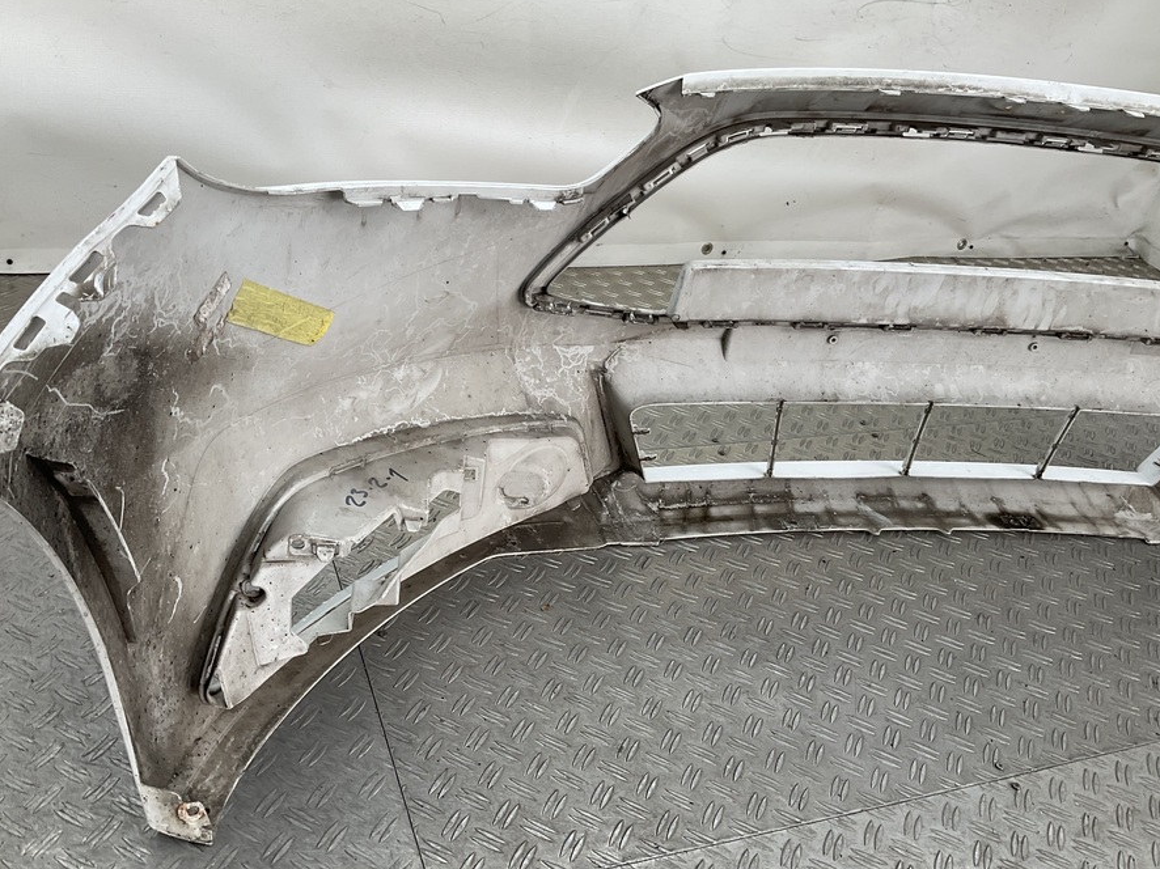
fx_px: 1106
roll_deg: -11.3
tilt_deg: -30.3
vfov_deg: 42.9
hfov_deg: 55.3
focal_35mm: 33
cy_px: 424
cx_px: 554
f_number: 1.8
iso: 16
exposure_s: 1/131
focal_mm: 3
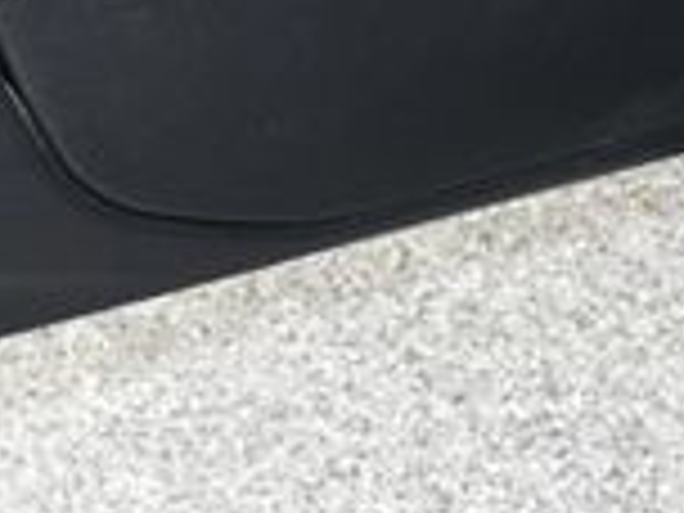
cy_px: -266
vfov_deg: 8.0
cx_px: -112
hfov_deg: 10.7
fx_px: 3596
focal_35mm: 182
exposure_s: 1/160
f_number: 7.1
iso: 100
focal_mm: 30
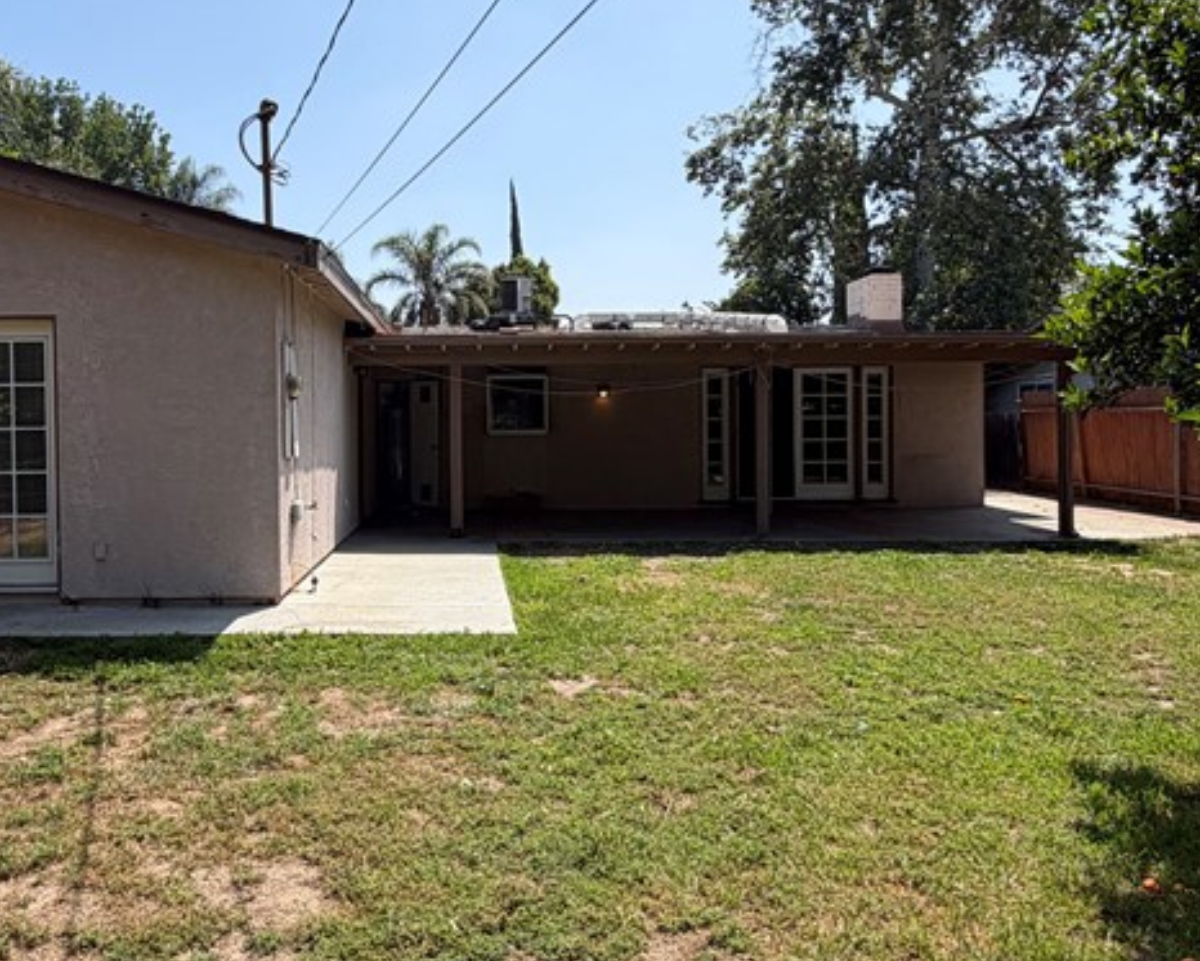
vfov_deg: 48.5
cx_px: 505
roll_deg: +2.1
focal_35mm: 30
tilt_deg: -0.9
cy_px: 438
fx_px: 1066
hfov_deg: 58.5
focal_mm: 2.22
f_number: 2.2
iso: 20
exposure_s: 1/789
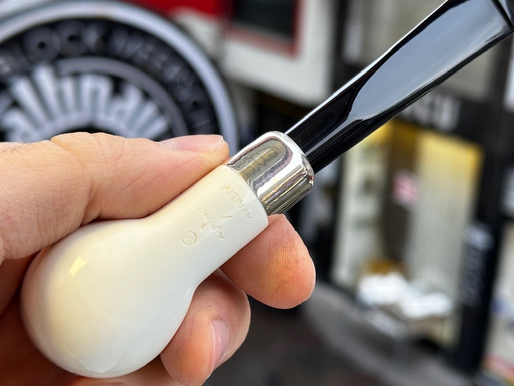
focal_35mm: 66
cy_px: 182
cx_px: 287
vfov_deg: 22.2
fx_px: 980
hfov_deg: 29.4
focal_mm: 6.86
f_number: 1.78
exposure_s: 1/50
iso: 50
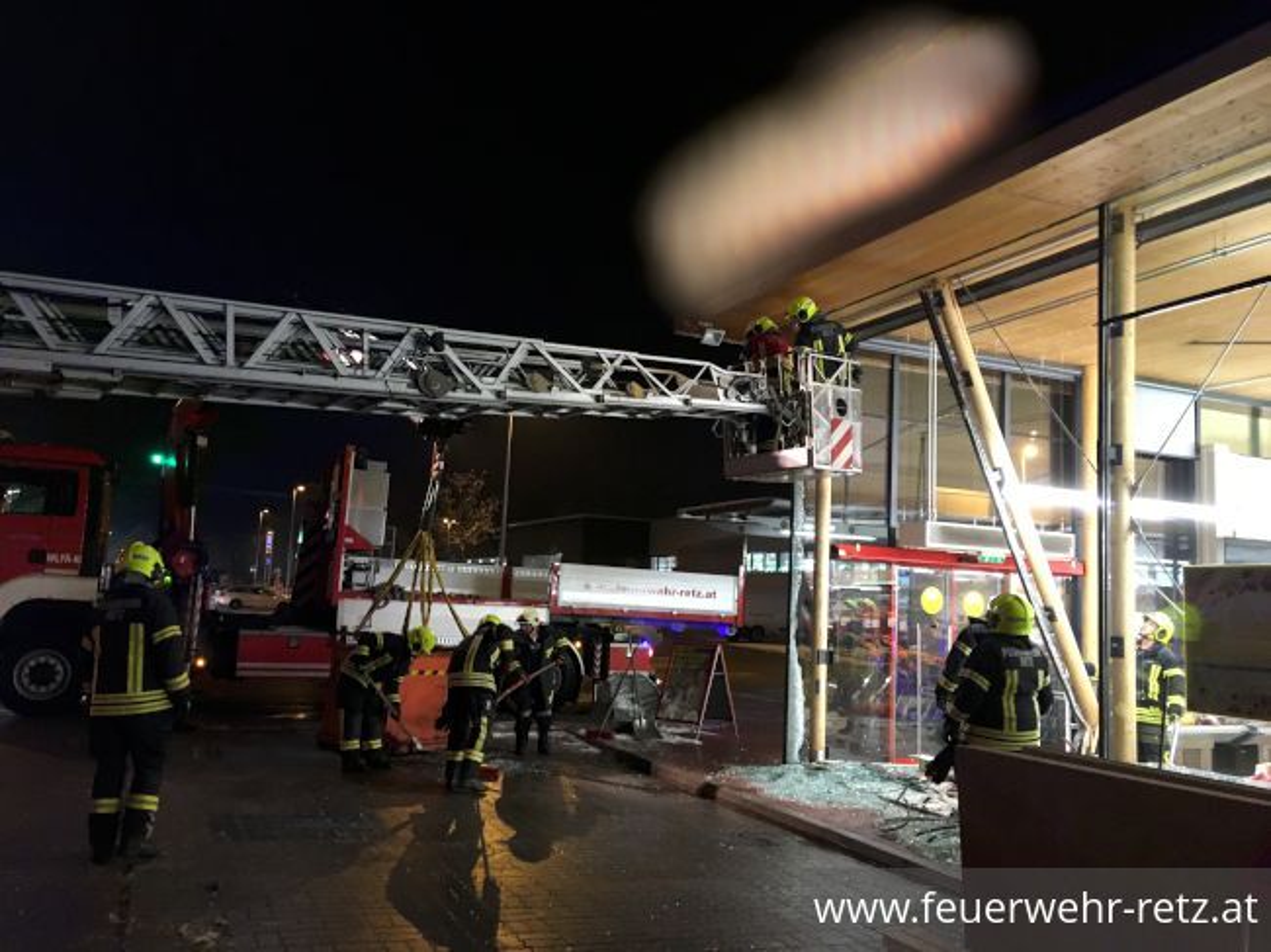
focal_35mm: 29
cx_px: 636
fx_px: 1064
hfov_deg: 61.7
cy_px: 476
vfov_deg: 48.2
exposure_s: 1/17
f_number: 2.2
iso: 200
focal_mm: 4.15
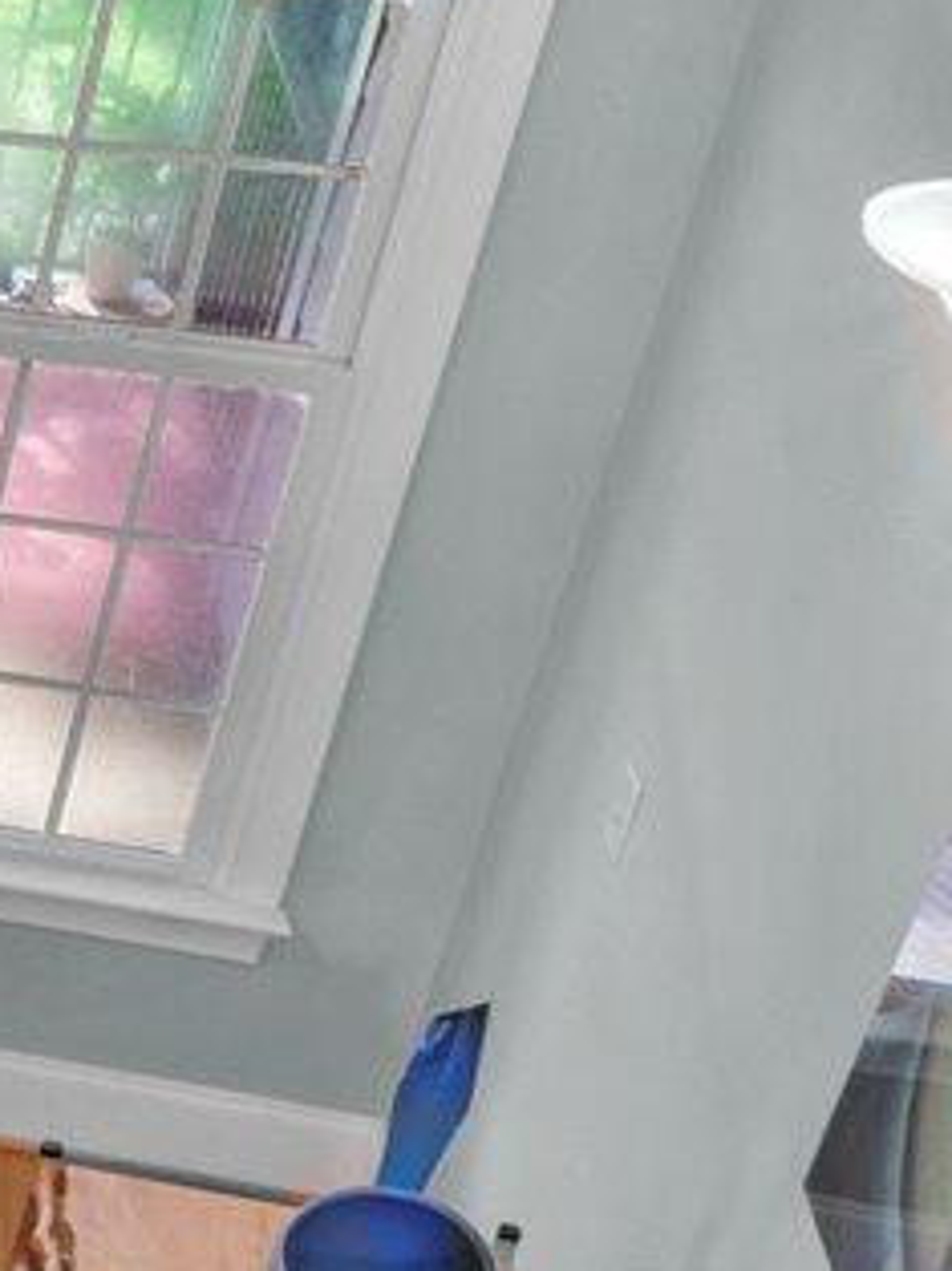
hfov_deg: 11.1
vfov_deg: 20.9
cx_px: -1770
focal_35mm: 94
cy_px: 575
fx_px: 3452
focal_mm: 15
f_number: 6.3
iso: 400
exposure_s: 1/2
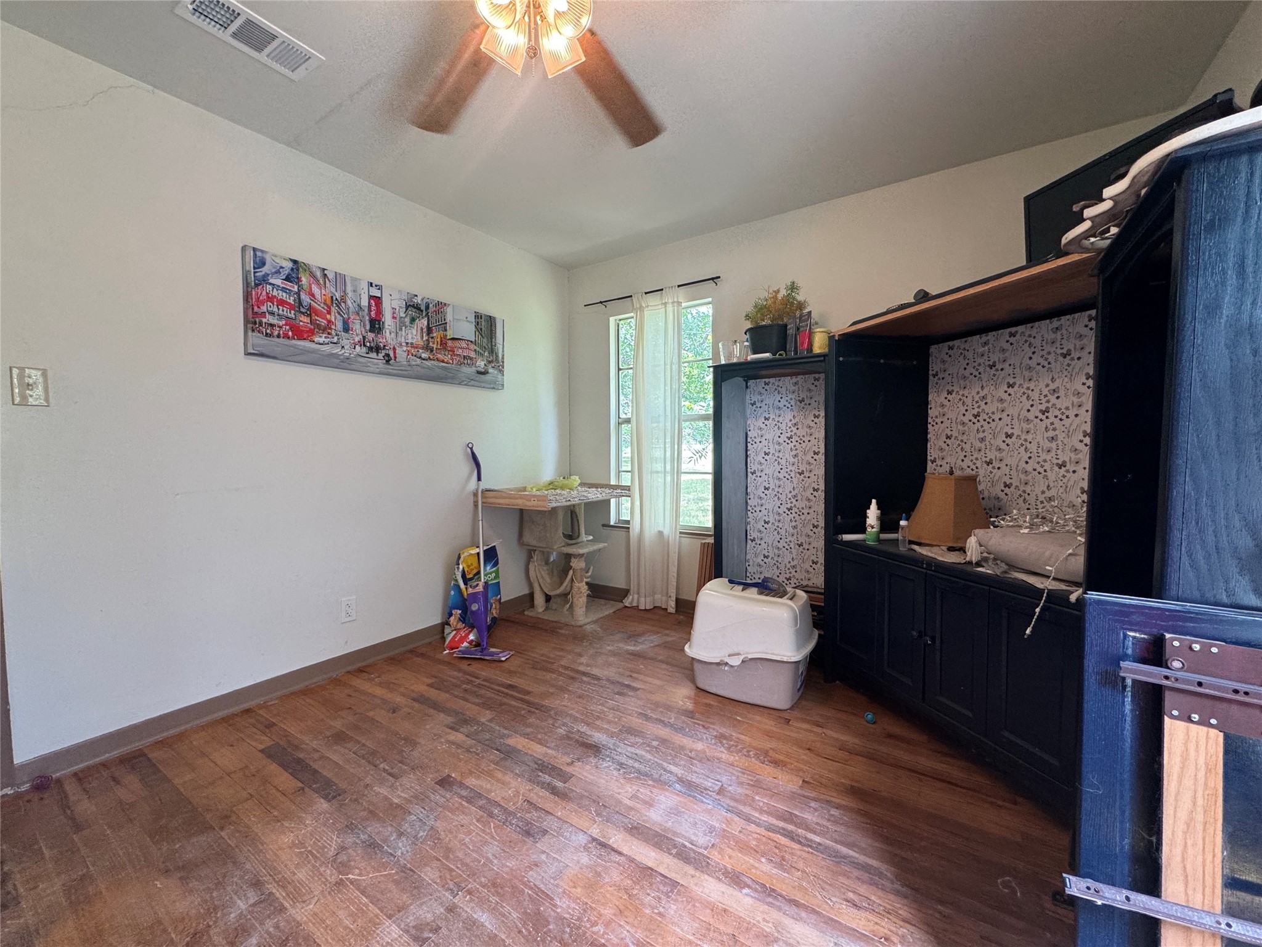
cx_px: 631
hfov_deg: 102.1
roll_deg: -0.2
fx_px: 510
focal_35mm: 14
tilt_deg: -2.8
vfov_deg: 85.7
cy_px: 474
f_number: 2.2
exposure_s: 1/120
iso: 200
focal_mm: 2.22
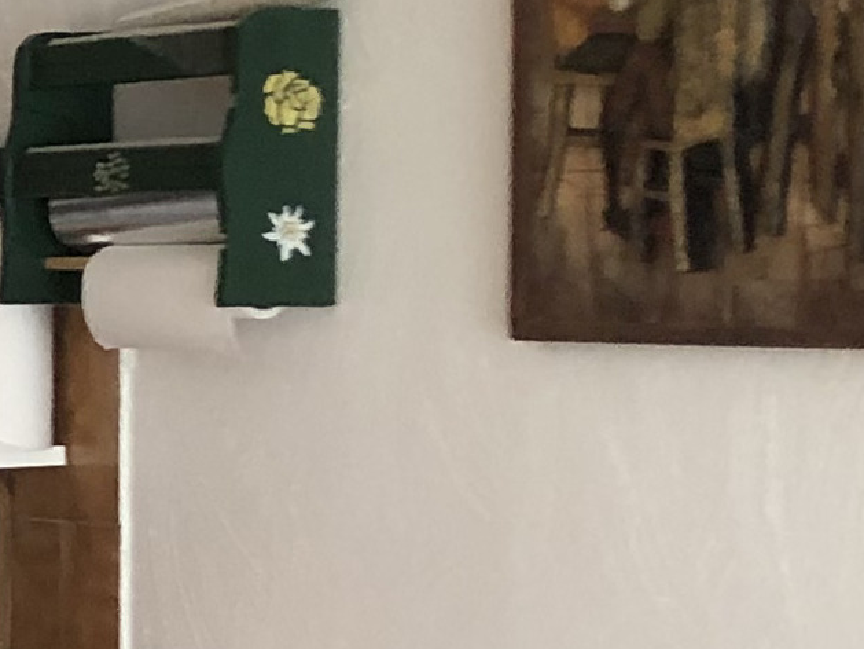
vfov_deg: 8.3
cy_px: 613
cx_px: -1037
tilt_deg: -3.6
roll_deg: +1.6
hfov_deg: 10.0
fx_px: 4444
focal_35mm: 178
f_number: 1.8
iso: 40
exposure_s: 1/30
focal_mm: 4
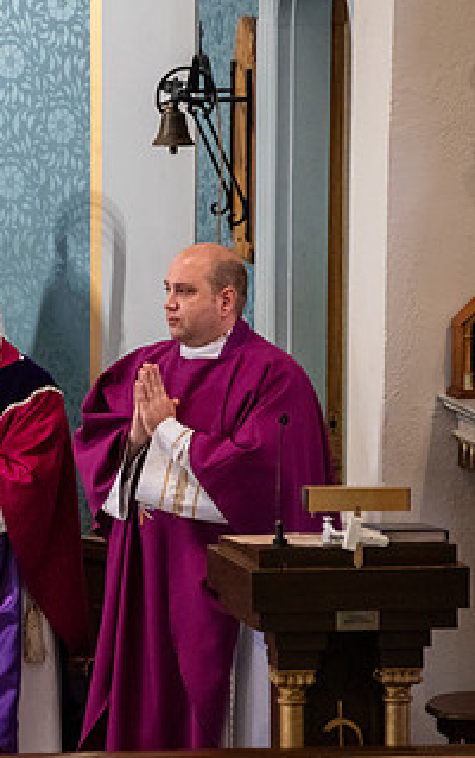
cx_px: -12
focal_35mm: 426
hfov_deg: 3.1
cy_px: 391
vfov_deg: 4.9
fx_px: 8804
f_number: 5.6
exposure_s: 1/80
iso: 4000
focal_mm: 230
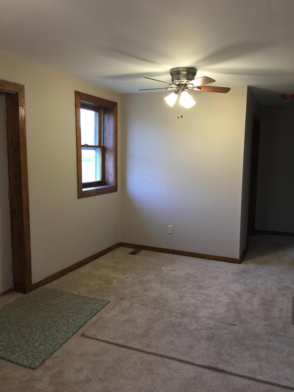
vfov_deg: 61.7
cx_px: 147
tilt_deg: -7.2
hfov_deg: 48.2
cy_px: 196
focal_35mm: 29
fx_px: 328
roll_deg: -0.7
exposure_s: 1/15
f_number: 2.2
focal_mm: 4.15
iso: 32
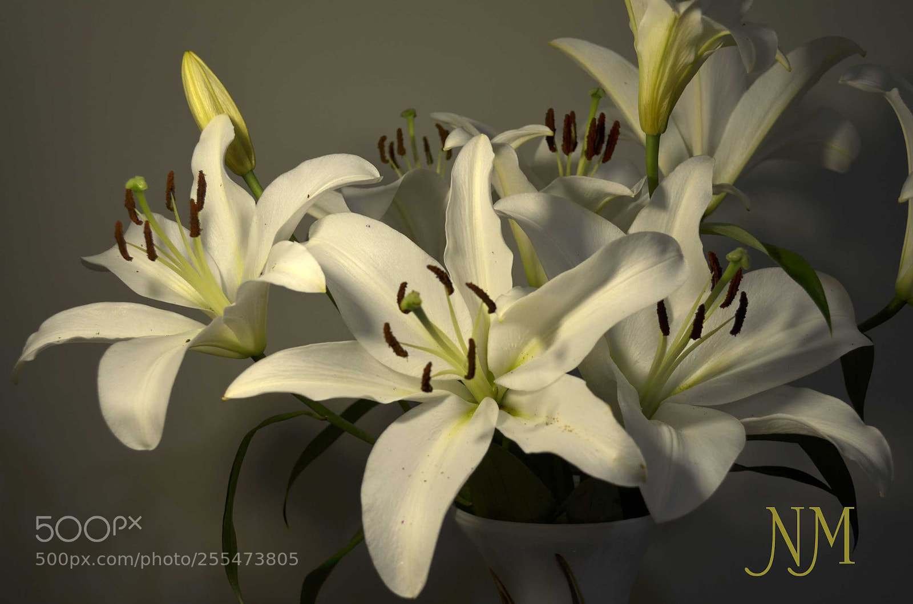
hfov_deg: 41.2
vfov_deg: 27.9
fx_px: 1215
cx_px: 456
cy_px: 302
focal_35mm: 48
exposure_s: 1/45
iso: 100
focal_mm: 32
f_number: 4.8
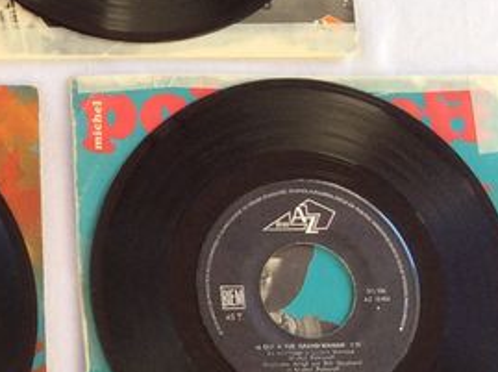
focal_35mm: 119
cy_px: 293
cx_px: -281
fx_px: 1710
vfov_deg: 12.4
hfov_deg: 15.2
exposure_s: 1/161
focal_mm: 3.3
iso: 32
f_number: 2.4
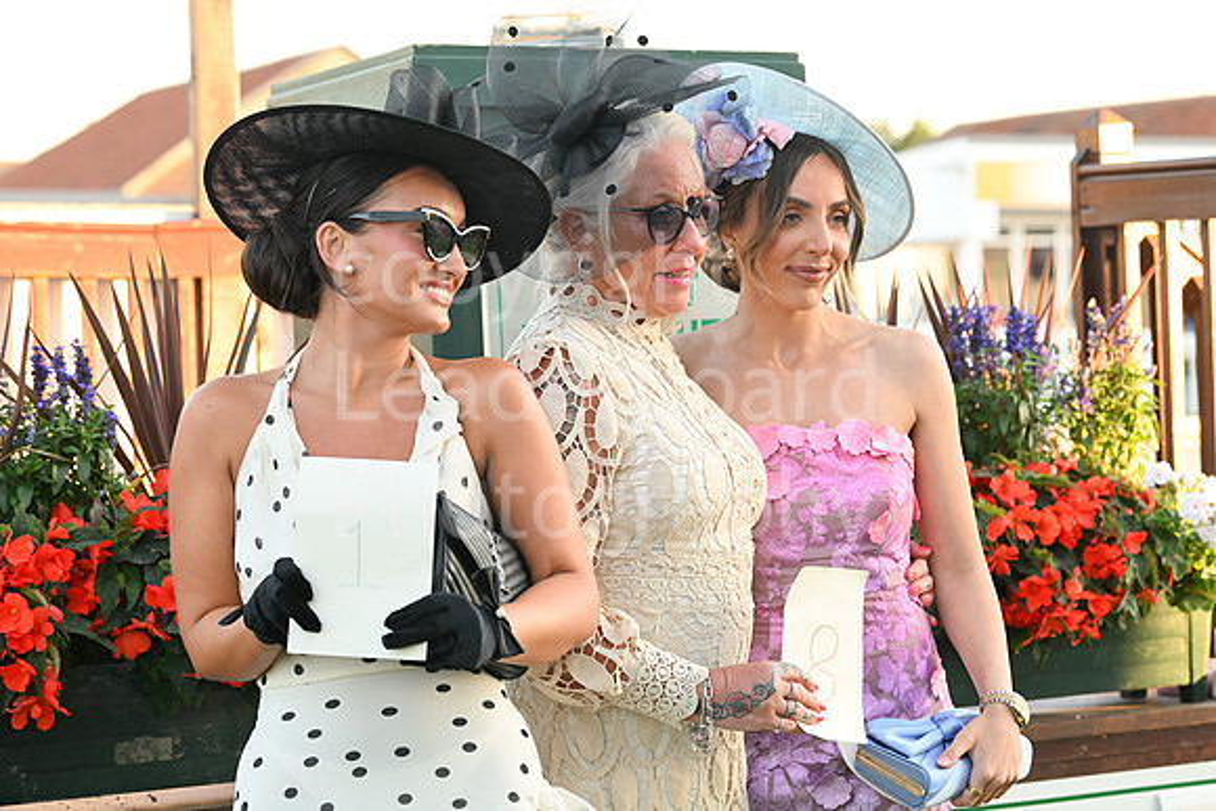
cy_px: 406
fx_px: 3378
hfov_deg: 20.4
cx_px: 608
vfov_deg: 13.7
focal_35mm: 100
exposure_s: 1/200
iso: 1000
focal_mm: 100
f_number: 5.6
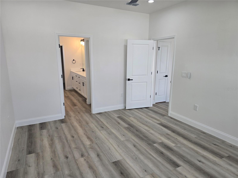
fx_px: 158
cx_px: 119
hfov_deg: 73.9
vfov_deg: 58.9
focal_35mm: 23
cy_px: 89
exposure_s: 1/120
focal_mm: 6.3
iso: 64
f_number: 1.7
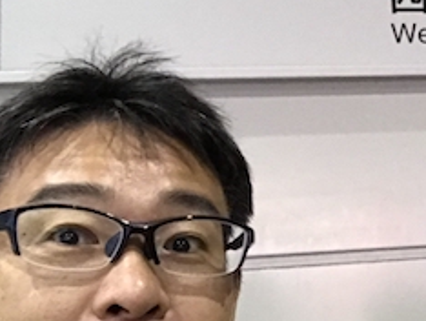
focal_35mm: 82
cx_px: 539
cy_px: 147
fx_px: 1010
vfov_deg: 18.0
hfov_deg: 21.7
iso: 200
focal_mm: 2.87
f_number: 2.2
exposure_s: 1/25
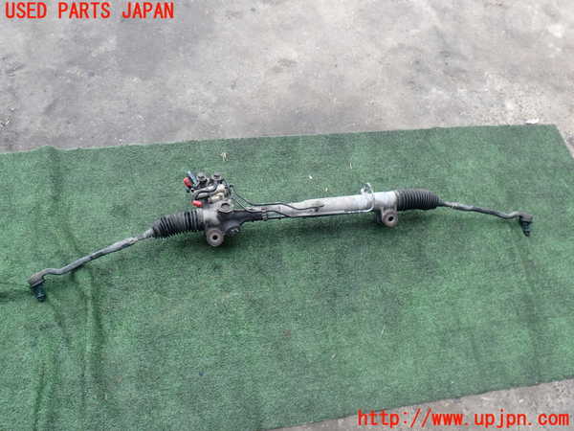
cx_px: 287
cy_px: 216
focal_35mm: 30
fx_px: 497
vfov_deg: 46.8
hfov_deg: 60.0
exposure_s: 1/160
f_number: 3.2
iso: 100
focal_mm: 5.4
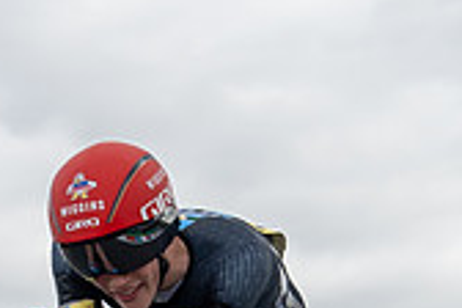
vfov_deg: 4.0
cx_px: 257
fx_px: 4363
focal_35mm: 340
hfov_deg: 6.1
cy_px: 687
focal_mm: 46
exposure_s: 1/1000
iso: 100
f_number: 3.5
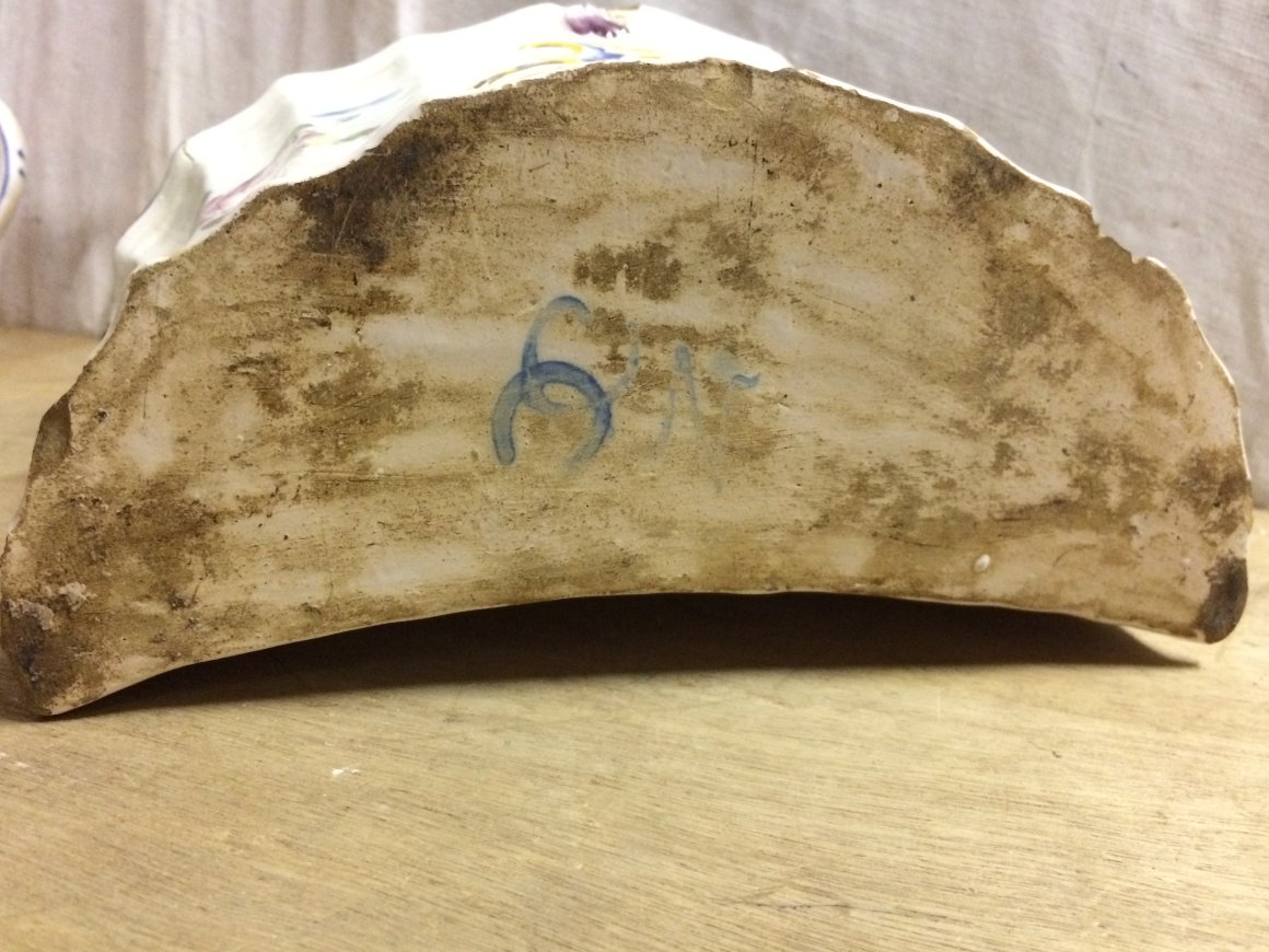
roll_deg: -2.8
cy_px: 473
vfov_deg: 46.8
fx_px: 1100
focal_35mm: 30
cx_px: 648
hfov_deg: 60.0
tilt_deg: -16.7
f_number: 2.2
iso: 400
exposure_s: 1/17
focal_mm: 4.15
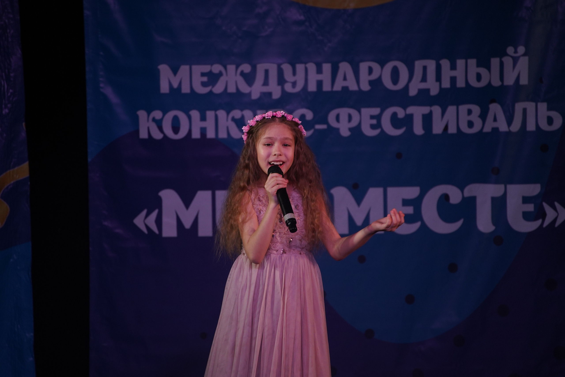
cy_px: 188
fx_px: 4379
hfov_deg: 7.4
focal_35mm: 279
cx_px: 282
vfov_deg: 4.9
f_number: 6.3
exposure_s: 1/320
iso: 1600
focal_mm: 279
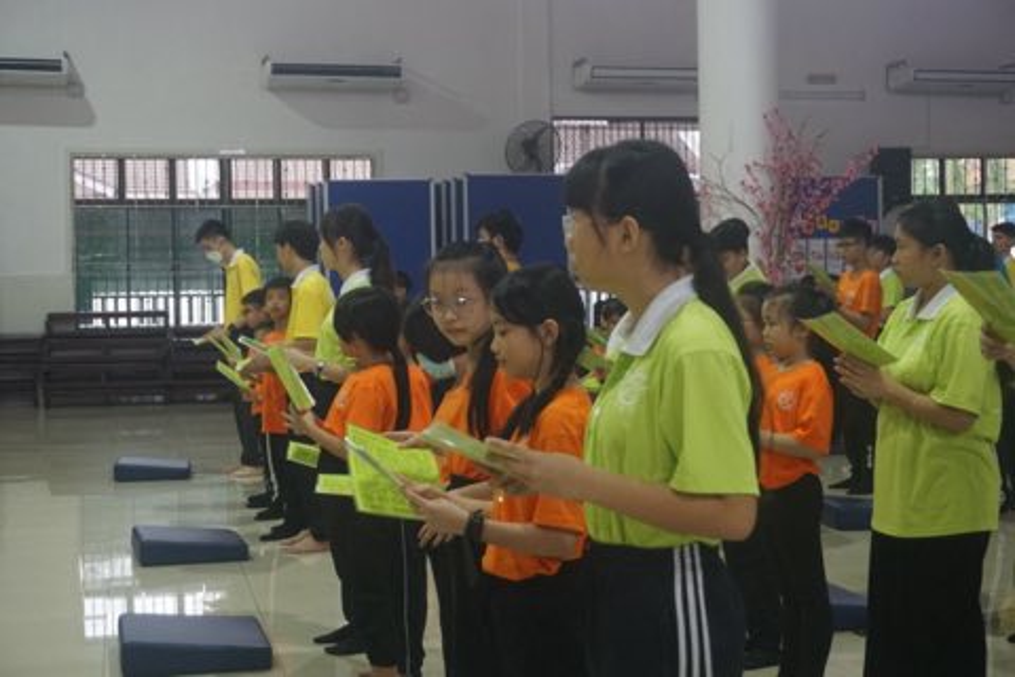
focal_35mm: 58
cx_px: 508
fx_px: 1649
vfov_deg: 23.2
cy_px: 338
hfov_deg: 34.2
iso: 1250
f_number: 5.6
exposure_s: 1/160
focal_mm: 39
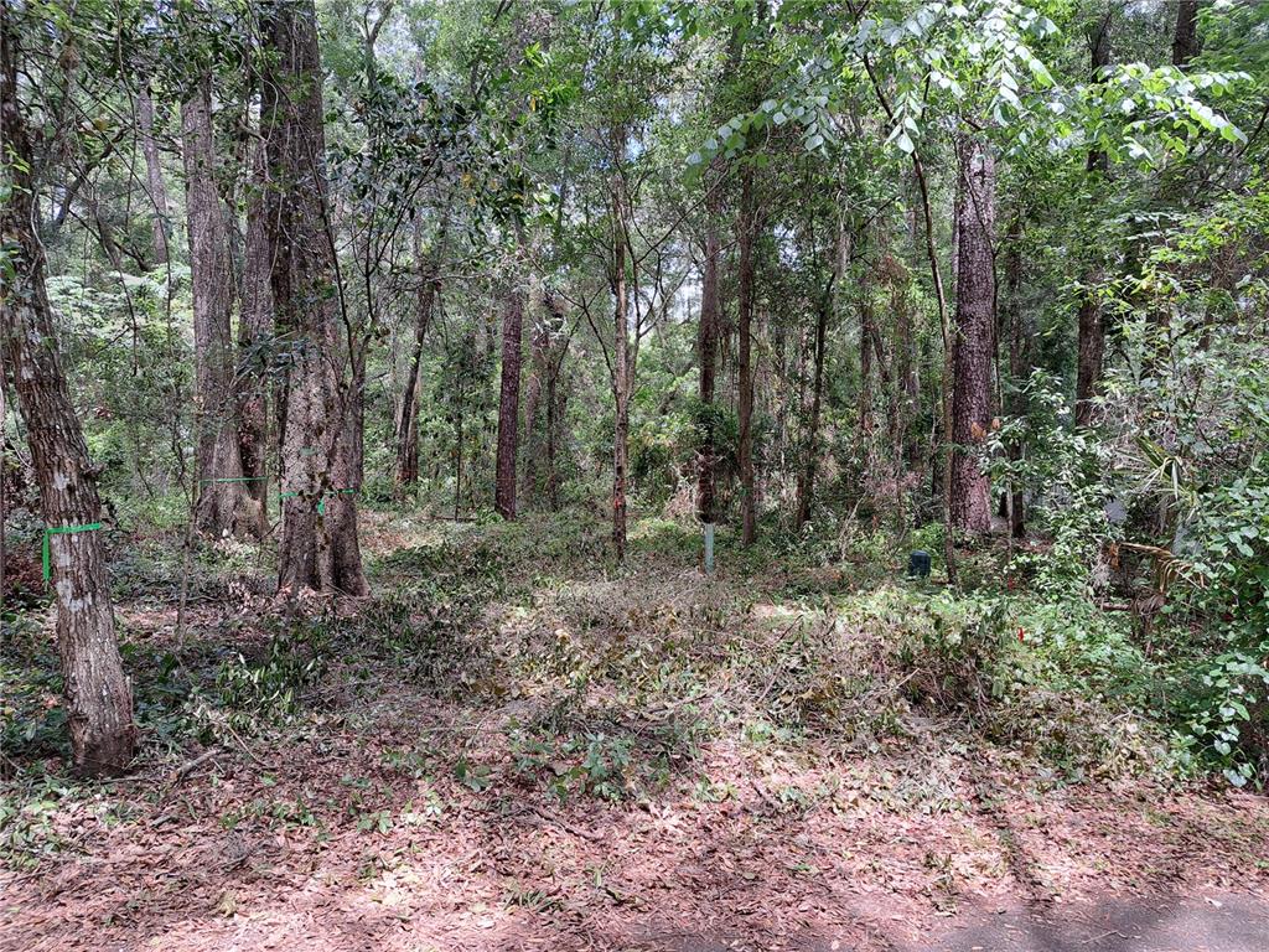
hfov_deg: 71.6
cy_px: 476
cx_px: 634
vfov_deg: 56.8
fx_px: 880
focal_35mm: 24
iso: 50
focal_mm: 5.23
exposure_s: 1/120
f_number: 1.8
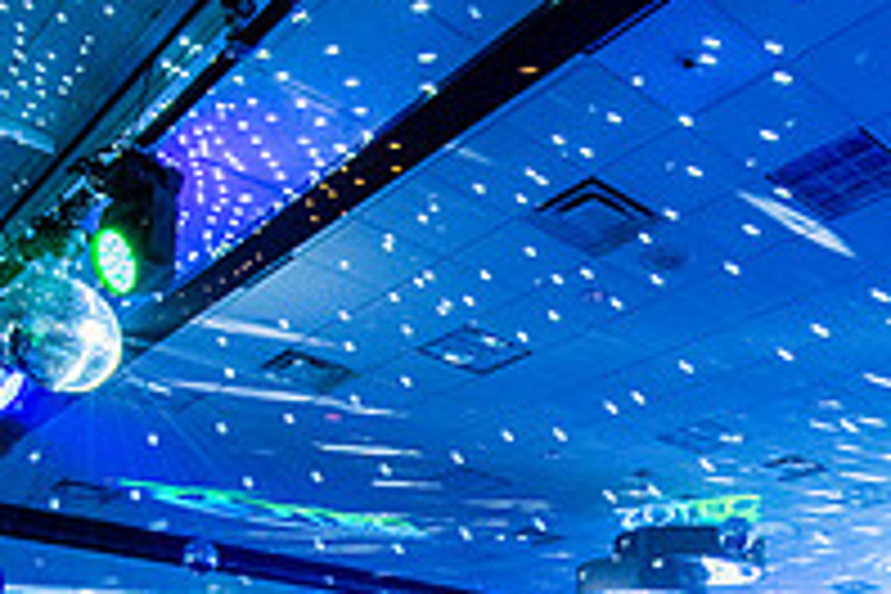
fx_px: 1089
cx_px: 640
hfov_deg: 43.4
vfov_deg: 27.2
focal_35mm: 44
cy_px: 700
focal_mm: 14
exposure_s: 1/200
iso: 1600
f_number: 4
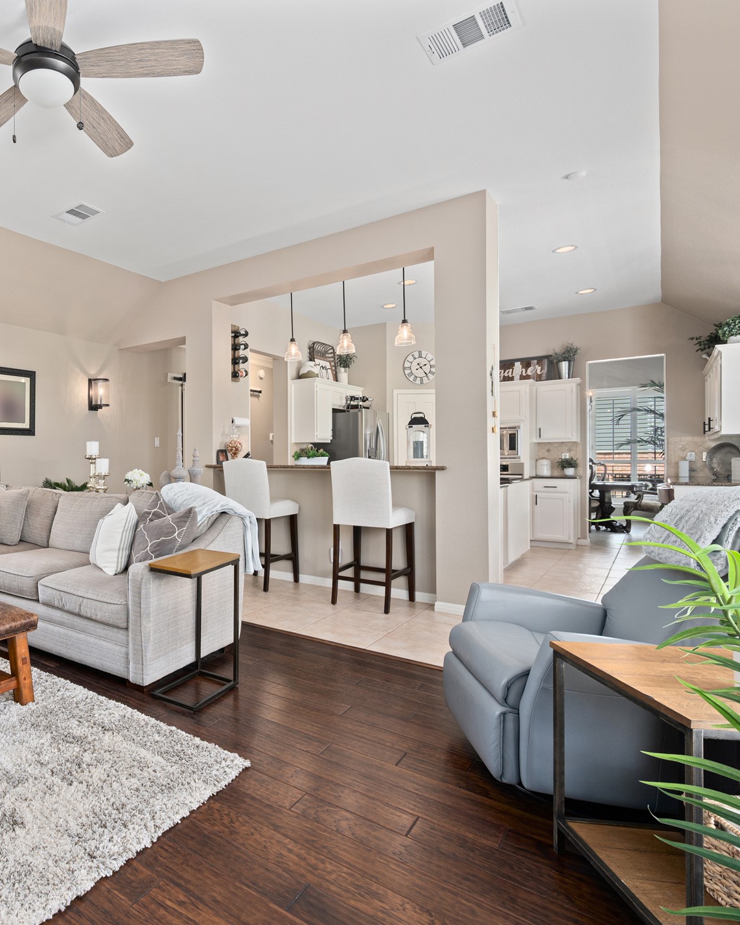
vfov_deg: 80.4
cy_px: 466
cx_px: 136
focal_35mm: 20
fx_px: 547
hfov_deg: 61.8
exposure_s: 1/10
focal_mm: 14
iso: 800
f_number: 8
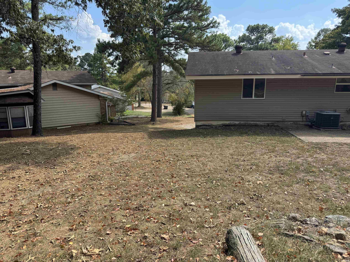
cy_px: 131
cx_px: 175
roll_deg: +0.4
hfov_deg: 71.6
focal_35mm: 24
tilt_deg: -12.8
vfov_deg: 56.8
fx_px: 243
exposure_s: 1/1193
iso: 80
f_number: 1.78
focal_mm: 6.76
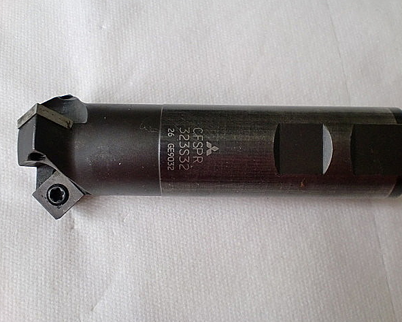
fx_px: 440
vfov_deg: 40.1
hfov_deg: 49.1
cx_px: 210
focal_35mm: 37
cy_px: 161
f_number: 3.1
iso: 160
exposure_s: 1/60
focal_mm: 6.3
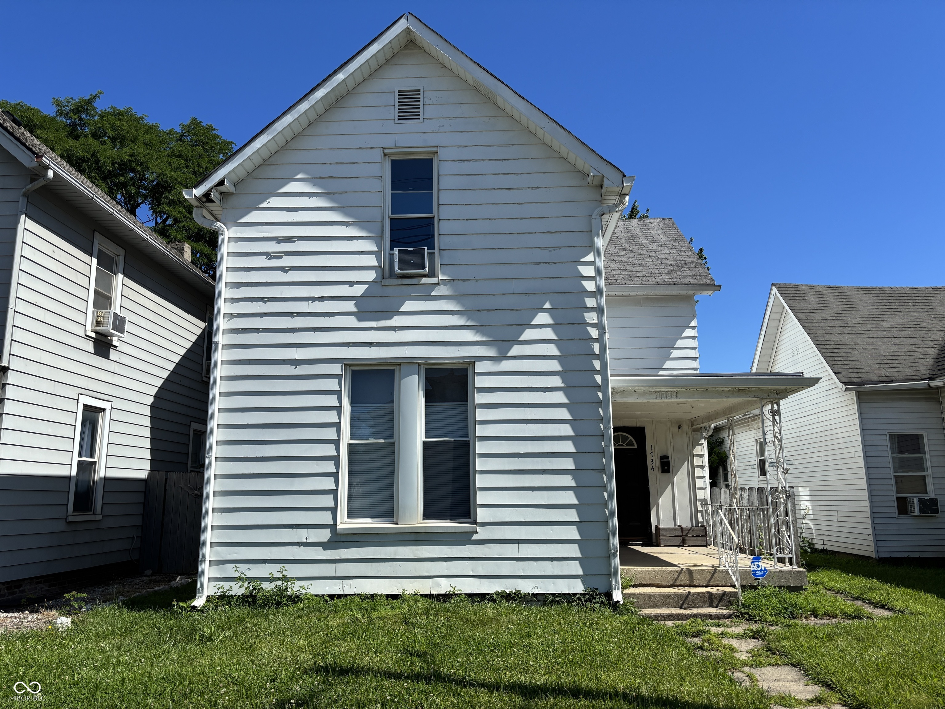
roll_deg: +0.8
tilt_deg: +10.7
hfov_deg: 67.3
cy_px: 354
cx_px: 472
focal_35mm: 26
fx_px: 710
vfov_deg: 53.1
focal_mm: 5.96
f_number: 1.6
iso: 50
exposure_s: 1/3937
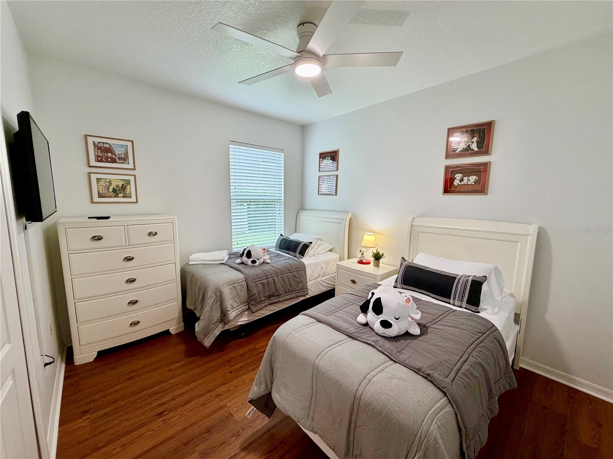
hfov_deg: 102.1
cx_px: 306
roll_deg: -1.6
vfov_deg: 85.7
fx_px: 248
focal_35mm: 14
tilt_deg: -6.9
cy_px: 230
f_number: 2.2
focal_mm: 2.22
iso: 125
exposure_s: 1/120
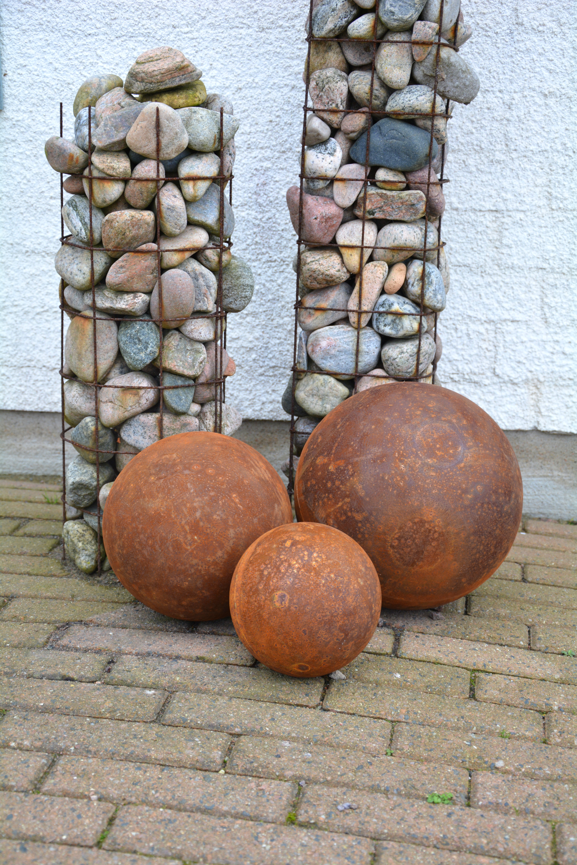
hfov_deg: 21.6
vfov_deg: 31.9
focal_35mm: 63
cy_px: 432
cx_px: 288
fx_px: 1515
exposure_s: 1/125
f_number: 5.6
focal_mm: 42
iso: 360
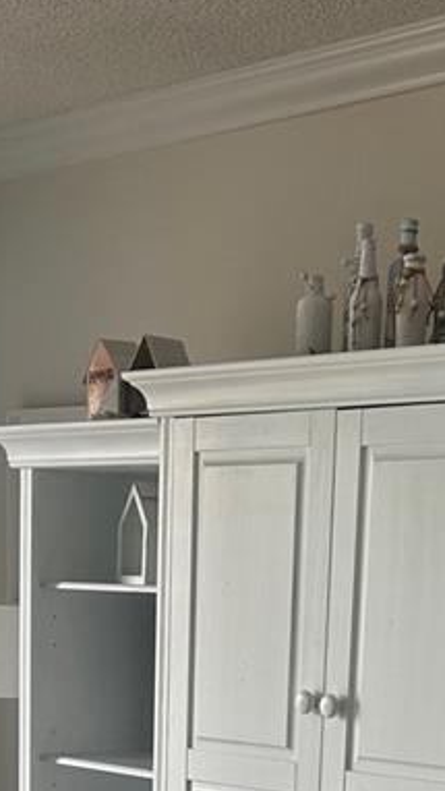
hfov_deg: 13.6
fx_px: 1866
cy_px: 1029
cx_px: 192
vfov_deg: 21.6
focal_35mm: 89
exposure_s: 1/120
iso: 50
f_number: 1.5
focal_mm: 5.7
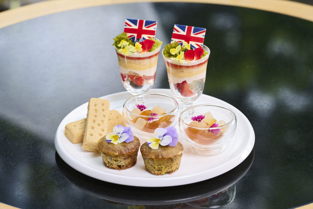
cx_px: 156
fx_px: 1217
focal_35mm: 140
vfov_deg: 9.8
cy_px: 104
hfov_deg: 14.7
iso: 80
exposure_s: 1/100
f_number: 8
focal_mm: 140
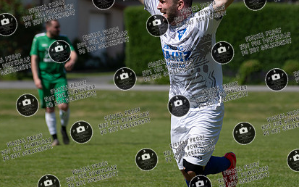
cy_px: 61
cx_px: 172
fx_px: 2330
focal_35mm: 286
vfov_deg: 4.6
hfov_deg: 7.3
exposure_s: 1/1600
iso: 160
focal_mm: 200
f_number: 5.6
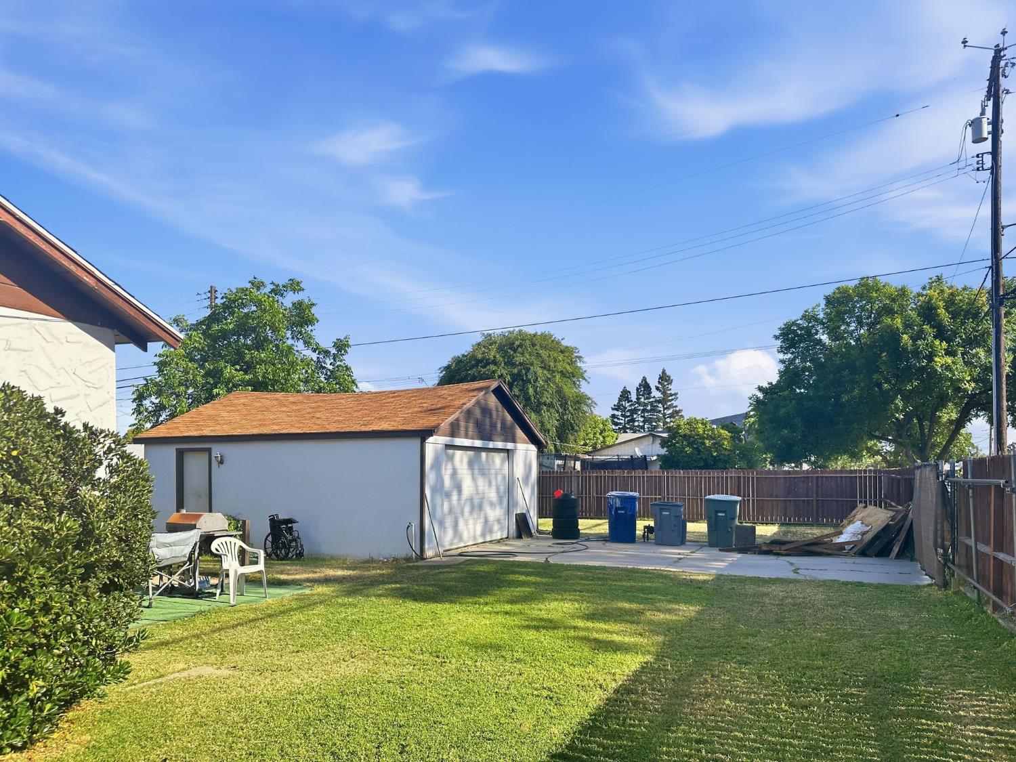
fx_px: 704
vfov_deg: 56.8
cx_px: 508
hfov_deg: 71.6
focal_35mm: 24
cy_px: 381
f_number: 1.8
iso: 80
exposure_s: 1/3058
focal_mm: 6.9
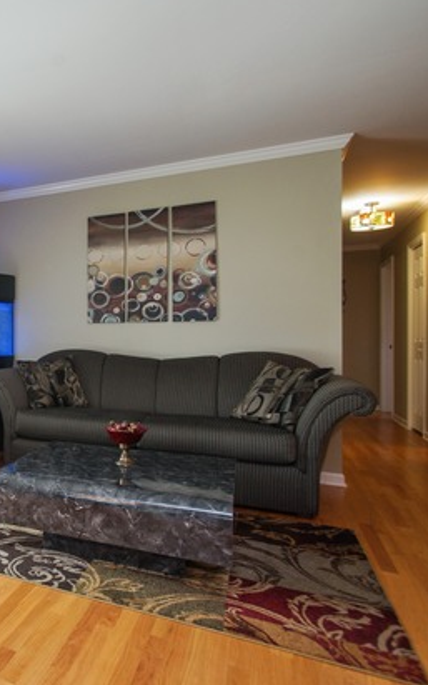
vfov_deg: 68.4
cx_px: -72
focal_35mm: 27
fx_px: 504
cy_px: 334
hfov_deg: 36.7
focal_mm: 17
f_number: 8
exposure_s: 1/15
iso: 500
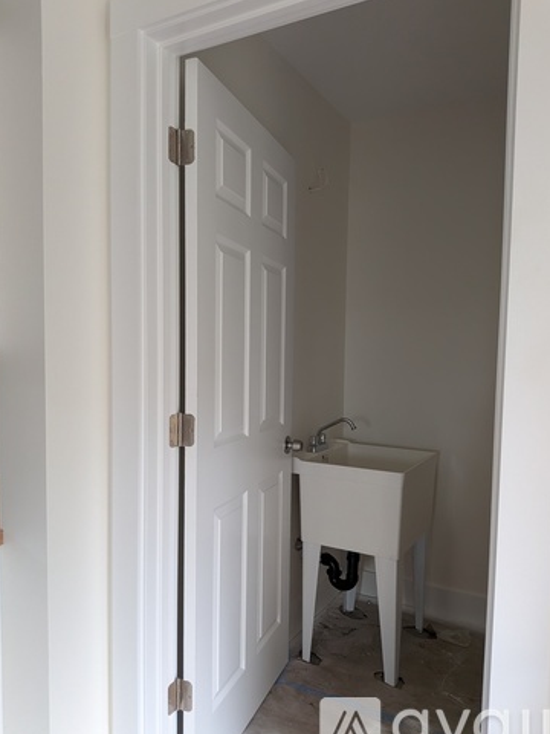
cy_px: 376
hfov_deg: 54.9
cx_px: 280
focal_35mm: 25
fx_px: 530
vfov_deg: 69.4
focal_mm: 4.53
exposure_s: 1/182
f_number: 1.7
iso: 154
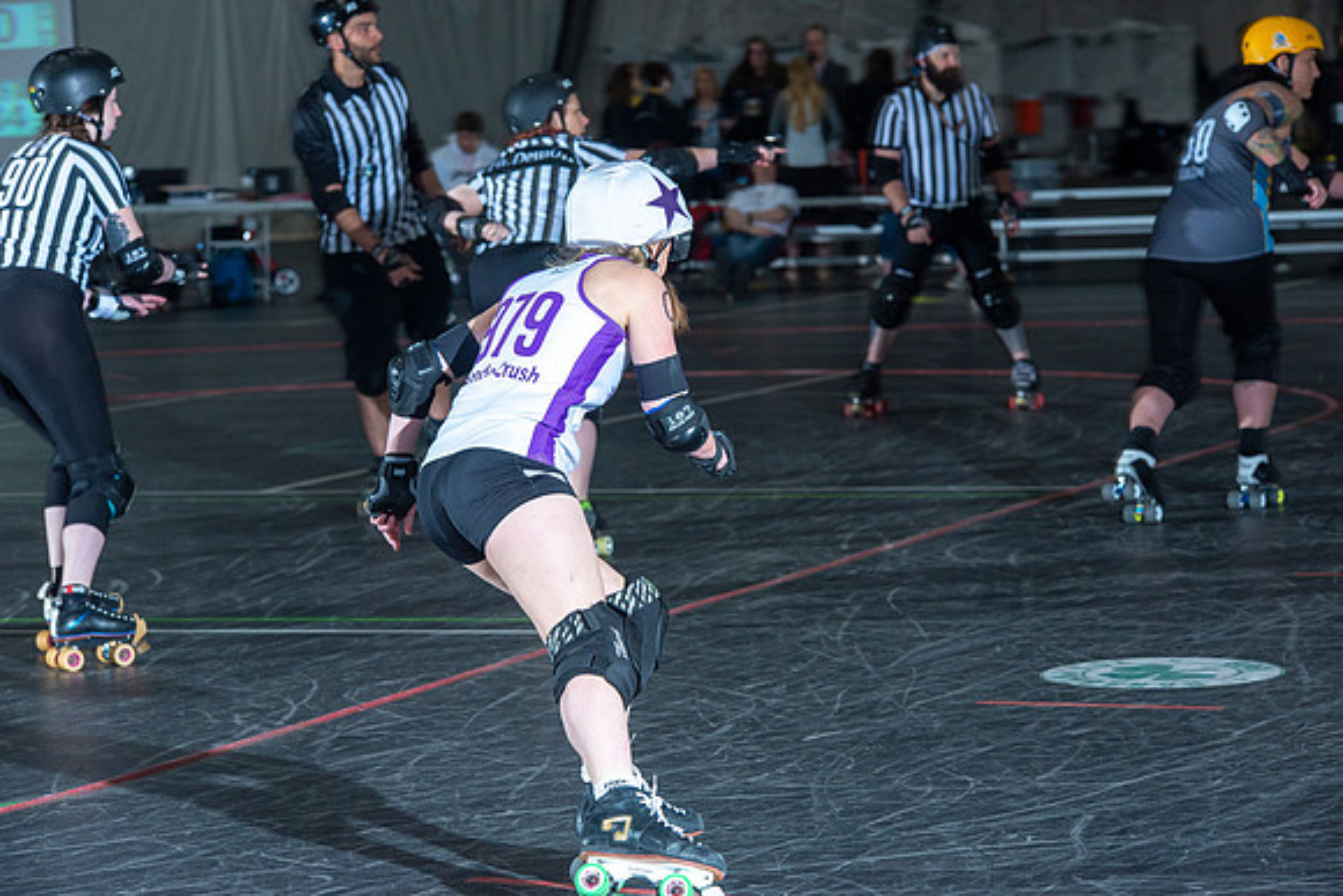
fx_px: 5224
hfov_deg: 14.7
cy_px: 448
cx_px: 672
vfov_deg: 9.8
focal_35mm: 140
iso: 800
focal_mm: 140
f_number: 8
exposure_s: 1/160
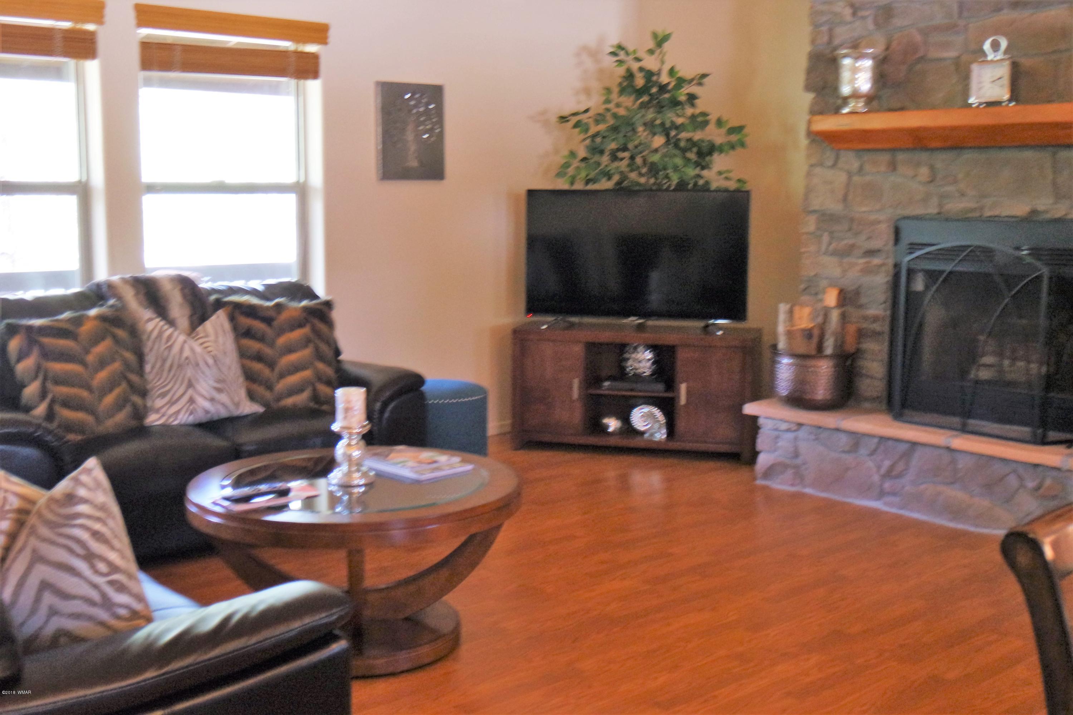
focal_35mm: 40
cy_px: 358
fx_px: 1192
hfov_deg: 48.5
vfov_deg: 33.4
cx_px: 536
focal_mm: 15
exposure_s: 1/15
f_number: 4
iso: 1600
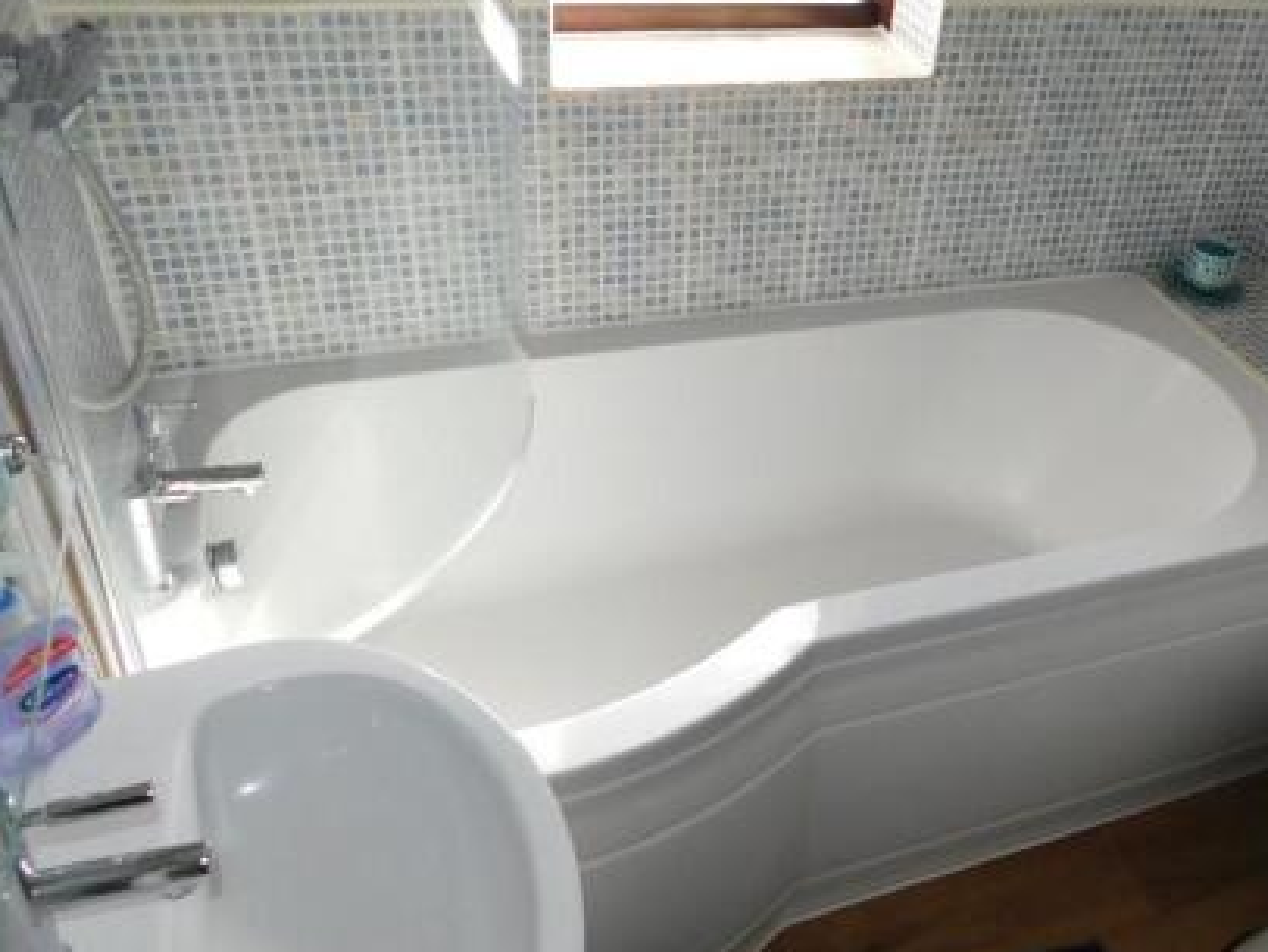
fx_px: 1210
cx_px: 857
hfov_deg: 54.1
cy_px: 410
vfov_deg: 42.9
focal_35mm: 33
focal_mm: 4
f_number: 3
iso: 125
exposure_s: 1/160
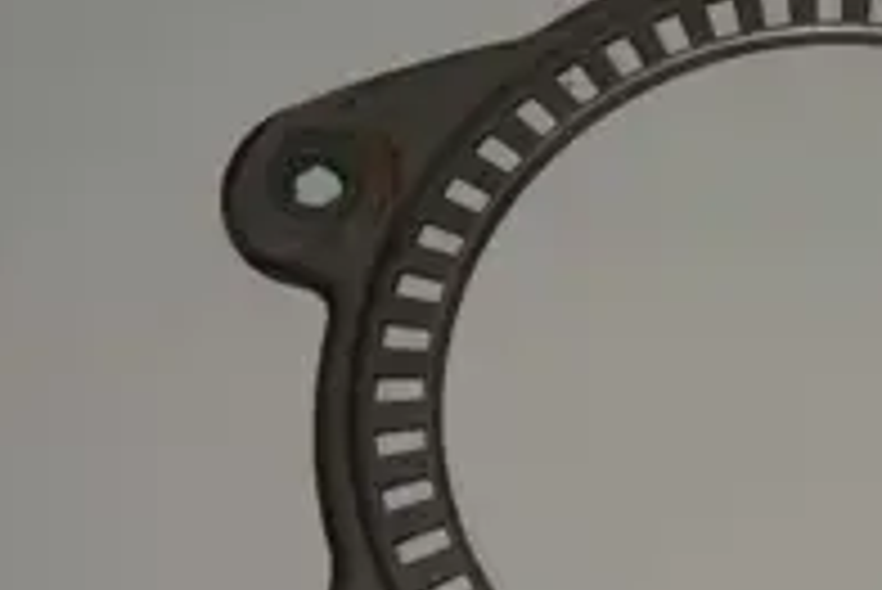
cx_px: 864
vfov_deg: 12.4
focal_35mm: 110
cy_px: 464
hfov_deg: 18.1
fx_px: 2697
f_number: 4.2
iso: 200
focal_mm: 15.1
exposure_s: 1/60
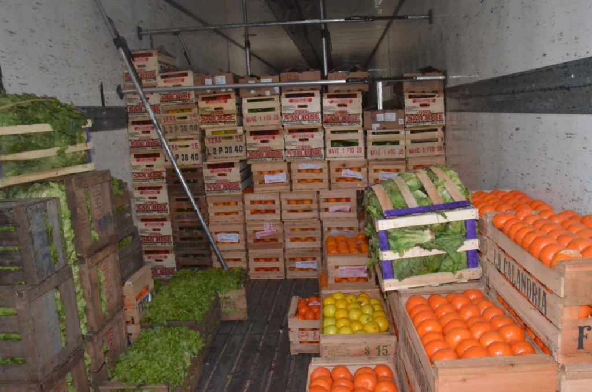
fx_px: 443
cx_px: 296
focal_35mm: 27
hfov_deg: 67.5
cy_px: 196
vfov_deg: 47.7
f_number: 20
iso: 6400
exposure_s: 1/250
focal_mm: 18
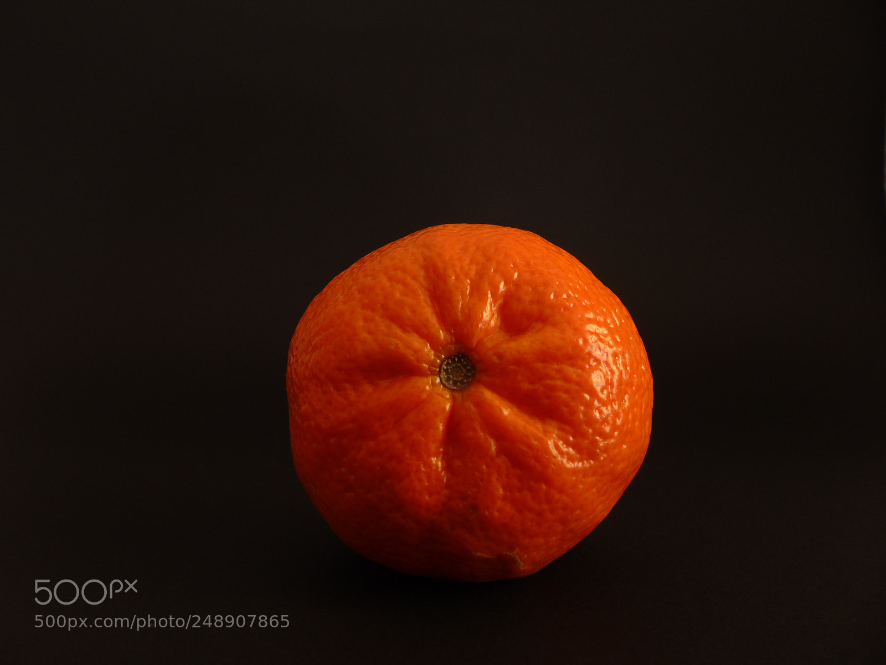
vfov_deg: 54.9
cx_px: 443
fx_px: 640
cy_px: 332
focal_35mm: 25
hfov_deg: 69.4
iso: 80
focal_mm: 4.4
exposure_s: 2
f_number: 3.4
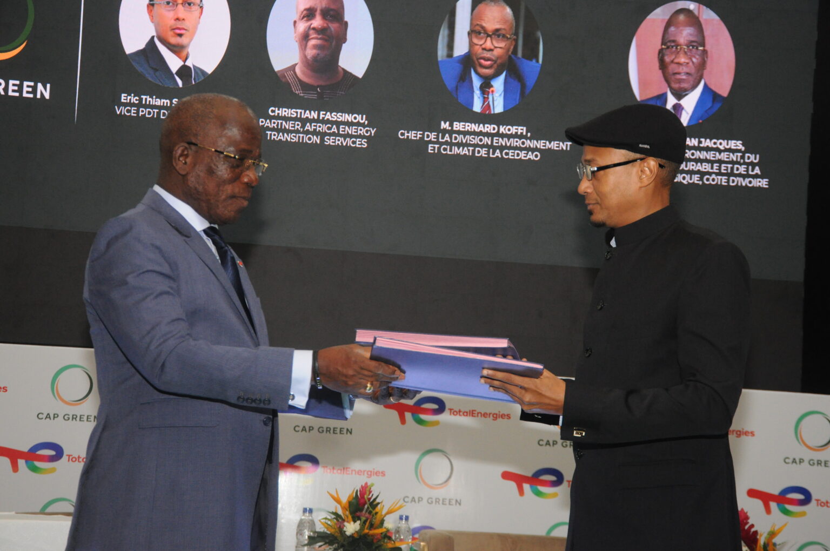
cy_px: 276
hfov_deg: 27.0
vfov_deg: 18.1
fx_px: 1727
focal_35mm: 75
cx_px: 415
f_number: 5.6
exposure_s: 1/125
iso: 1600
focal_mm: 50
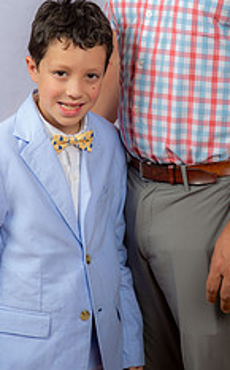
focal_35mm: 128
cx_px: 161
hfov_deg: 10.2
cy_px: 43
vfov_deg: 16.1
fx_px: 1288
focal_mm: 65
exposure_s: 1/160
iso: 250
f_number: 6.3
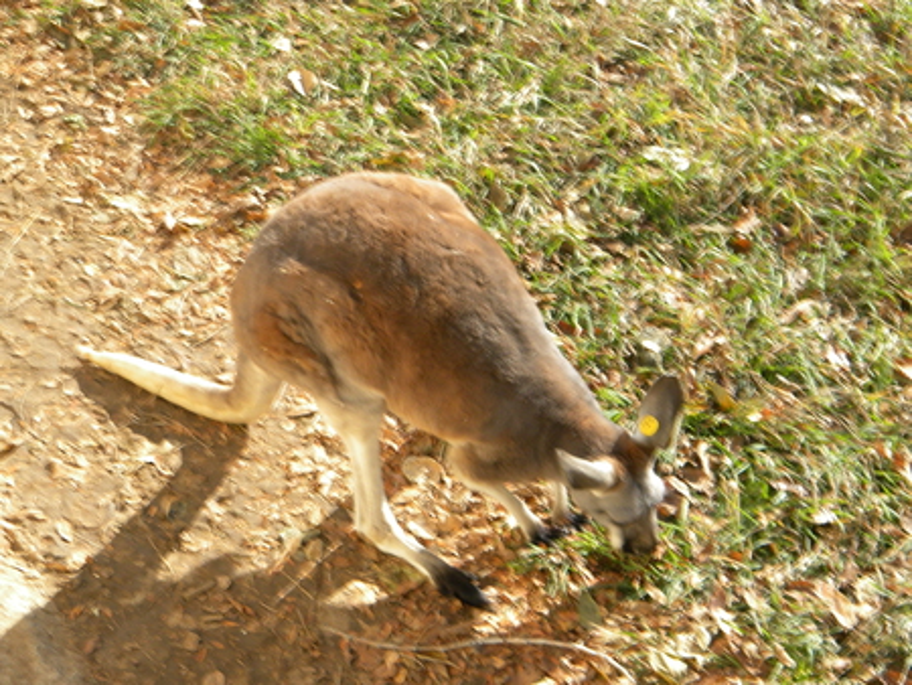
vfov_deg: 17.8
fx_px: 2188
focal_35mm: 83
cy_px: 342
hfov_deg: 23.5
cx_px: 456
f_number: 4.5
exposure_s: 1/500
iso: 152
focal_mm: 15.1
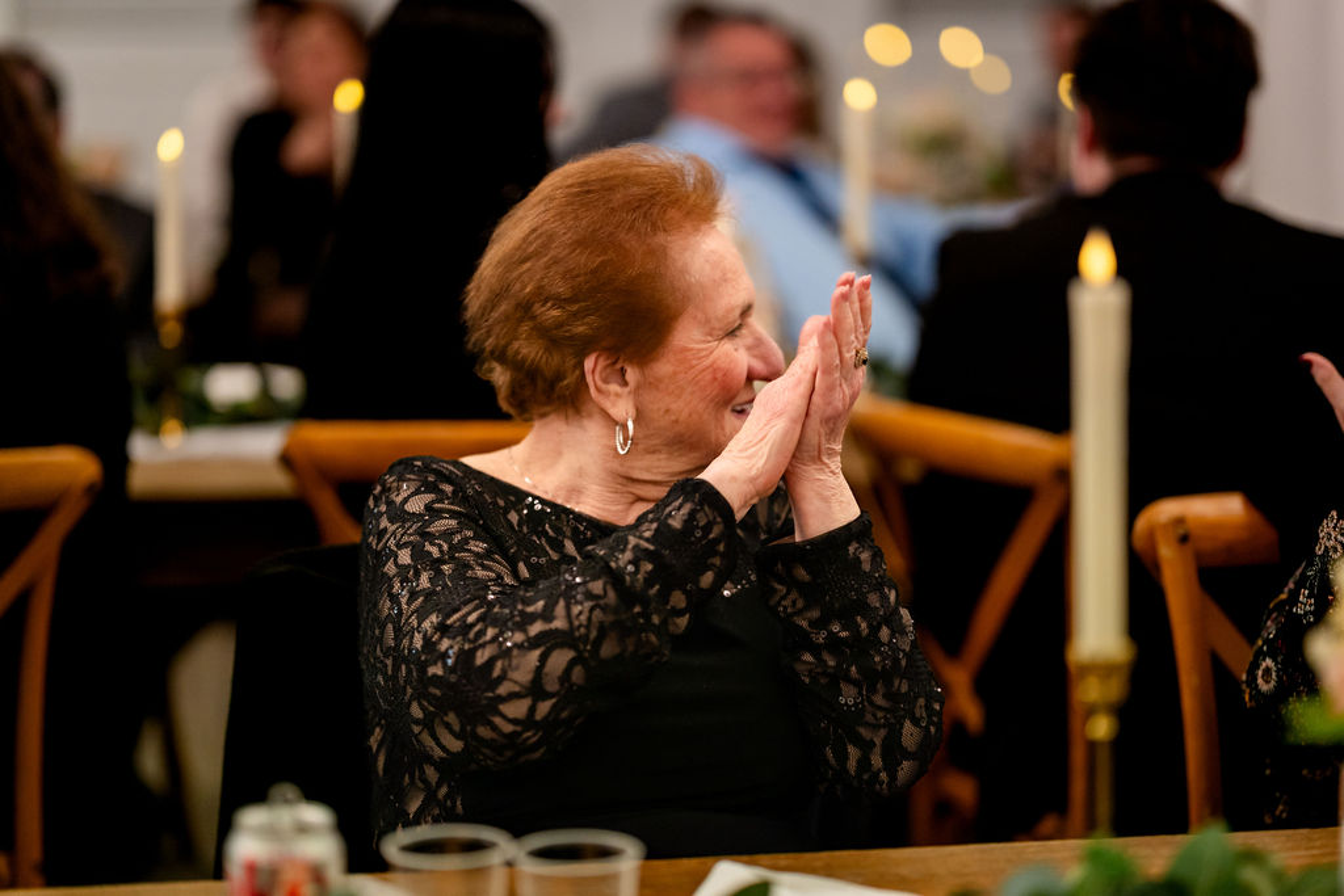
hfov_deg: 23.9
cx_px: 672
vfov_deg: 16.1
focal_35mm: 85
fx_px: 3174
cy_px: 448
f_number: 1.4
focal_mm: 85
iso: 800
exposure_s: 1/320
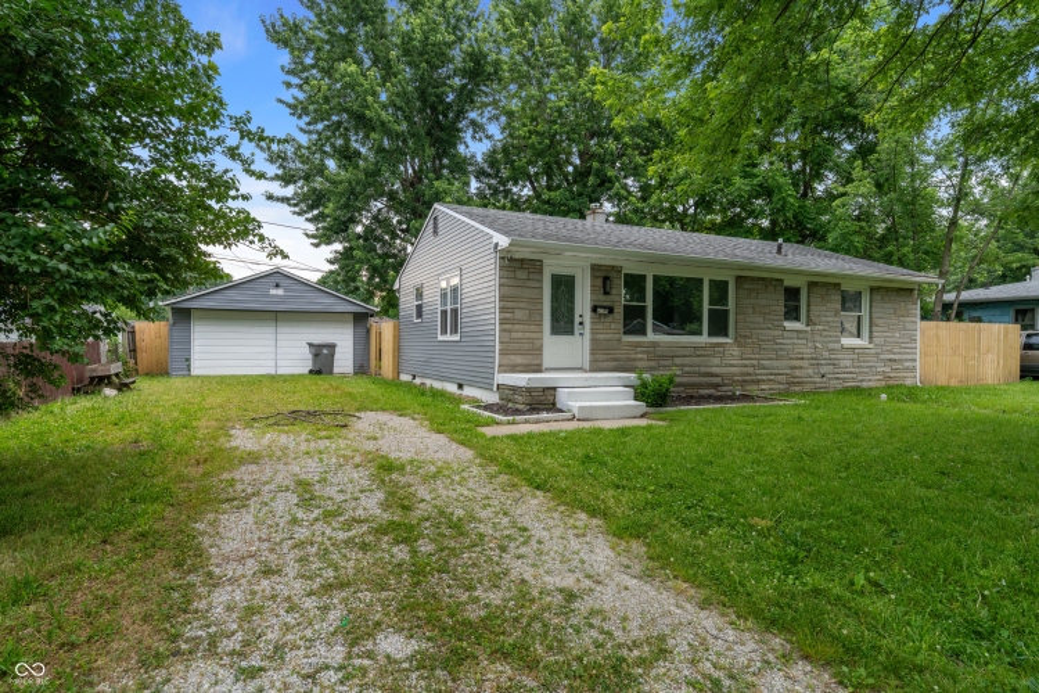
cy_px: 346
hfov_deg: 84.0
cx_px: 520
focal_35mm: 20
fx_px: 577
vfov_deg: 61.9
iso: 1000
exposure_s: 1/200
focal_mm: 20
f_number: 8
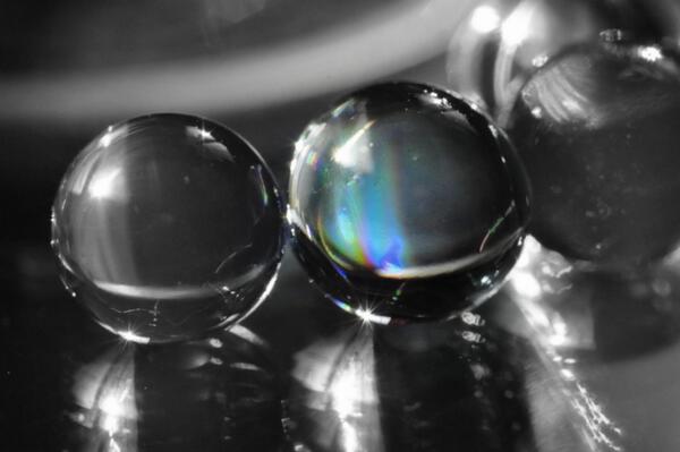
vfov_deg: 8.7
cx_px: 340
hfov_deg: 13.1
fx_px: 2972
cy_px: 226
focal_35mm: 158
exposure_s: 1/4000
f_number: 16
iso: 2000
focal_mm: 105
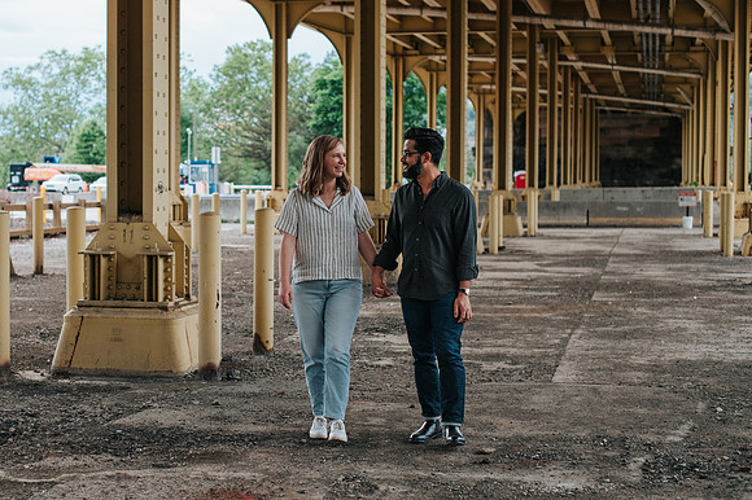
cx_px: 246
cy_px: 250
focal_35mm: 69
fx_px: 1432
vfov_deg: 19.8
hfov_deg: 29.2
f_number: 3.2
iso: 360
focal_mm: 50
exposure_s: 1/400
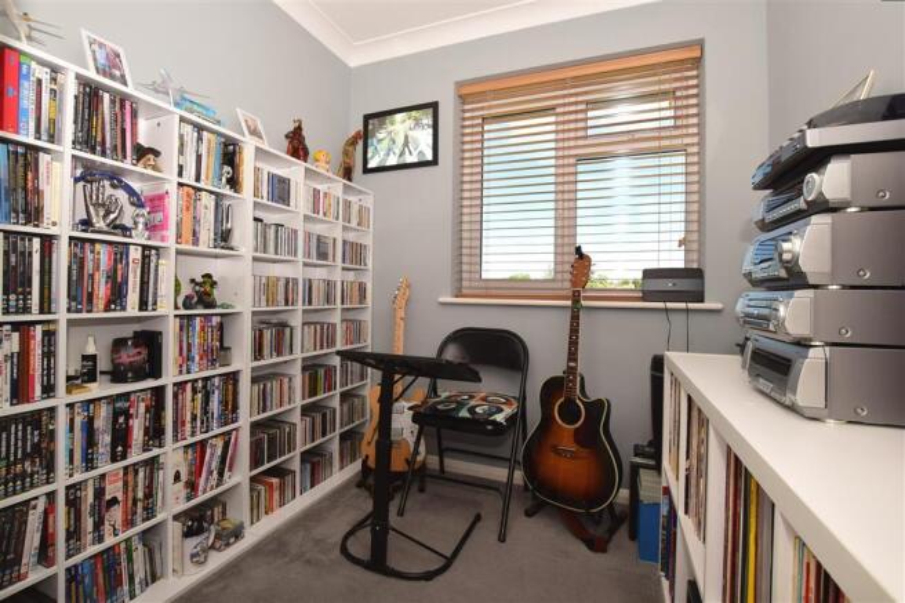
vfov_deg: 77.3
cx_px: 452
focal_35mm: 15
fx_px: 377
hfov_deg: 100.4
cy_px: 302
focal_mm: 10
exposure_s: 1/200
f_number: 9
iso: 250
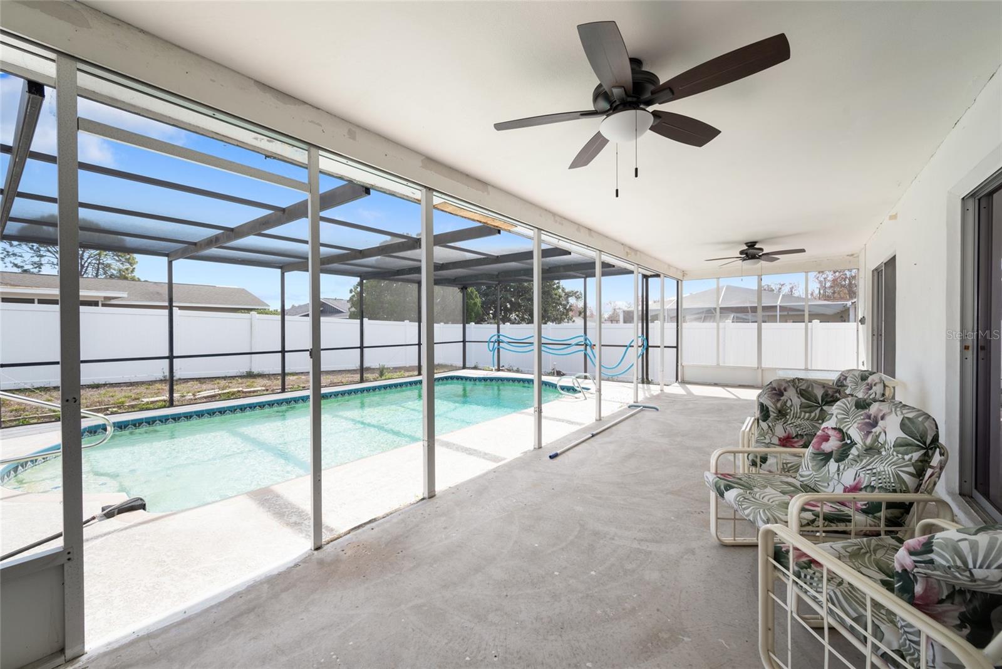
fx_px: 390
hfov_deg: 104.2
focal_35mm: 14
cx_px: 501
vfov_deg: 81.2
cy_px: 334
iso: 250
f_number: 9
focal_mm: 14
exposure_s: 1/50
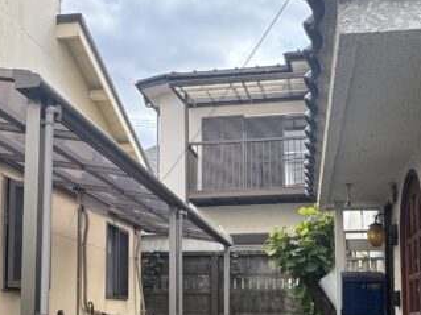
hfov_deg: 42.0
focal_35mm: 45
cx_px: 240
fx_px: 547
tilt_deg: +5.1
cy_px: 268
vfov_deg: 31.1
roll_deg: +0.2
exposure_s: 1/296
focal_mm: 2.22
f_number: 2.2
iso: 40
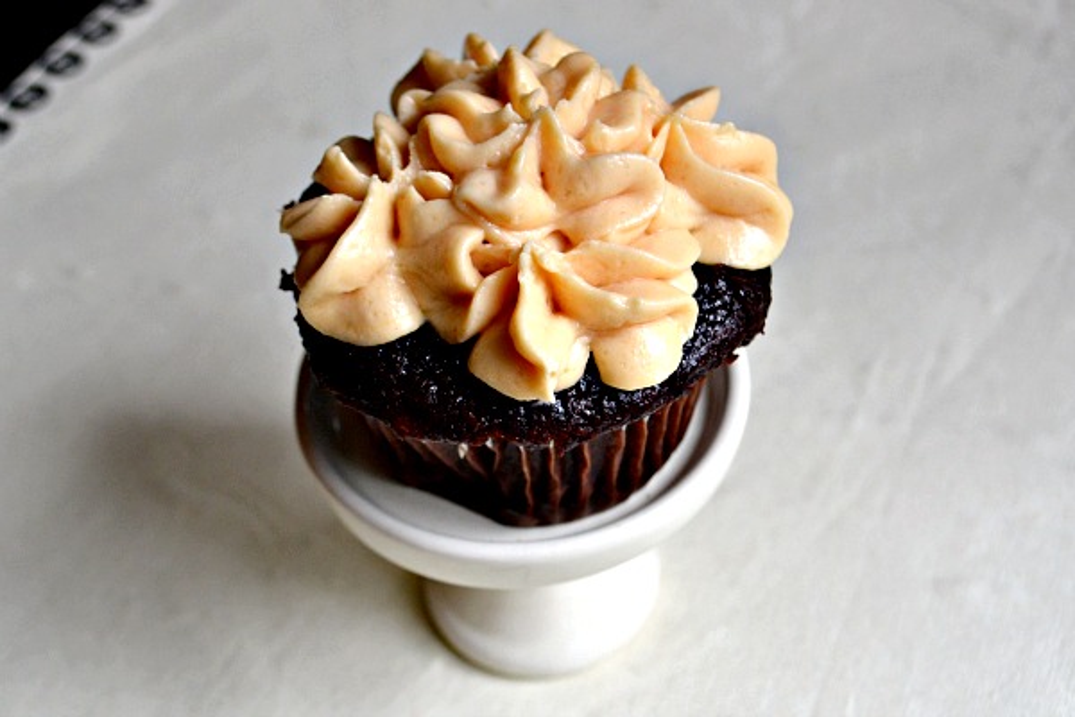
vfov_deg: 34.2
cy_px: 358
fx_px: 1164
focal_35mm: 39
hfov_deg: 49.6
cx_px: 538
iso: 400
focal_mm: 26
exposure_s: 1/30
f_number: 4.2
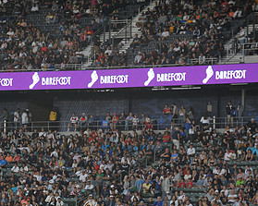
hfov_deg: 7.1
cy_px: 176
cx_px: 105
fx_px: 2084
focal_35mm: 273
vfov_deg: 5.7
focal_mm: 140
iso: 1250
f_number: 2.8
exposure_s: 1/1000
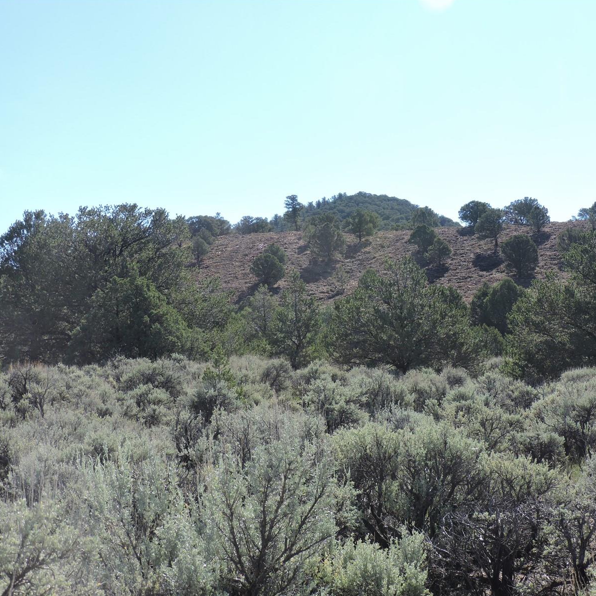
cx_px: 350
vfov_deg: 33.4
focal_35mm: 51
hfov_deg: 33.3
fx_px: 993
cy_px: 297
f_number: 3.4
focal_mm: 7.7
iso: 100
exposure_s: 1/640
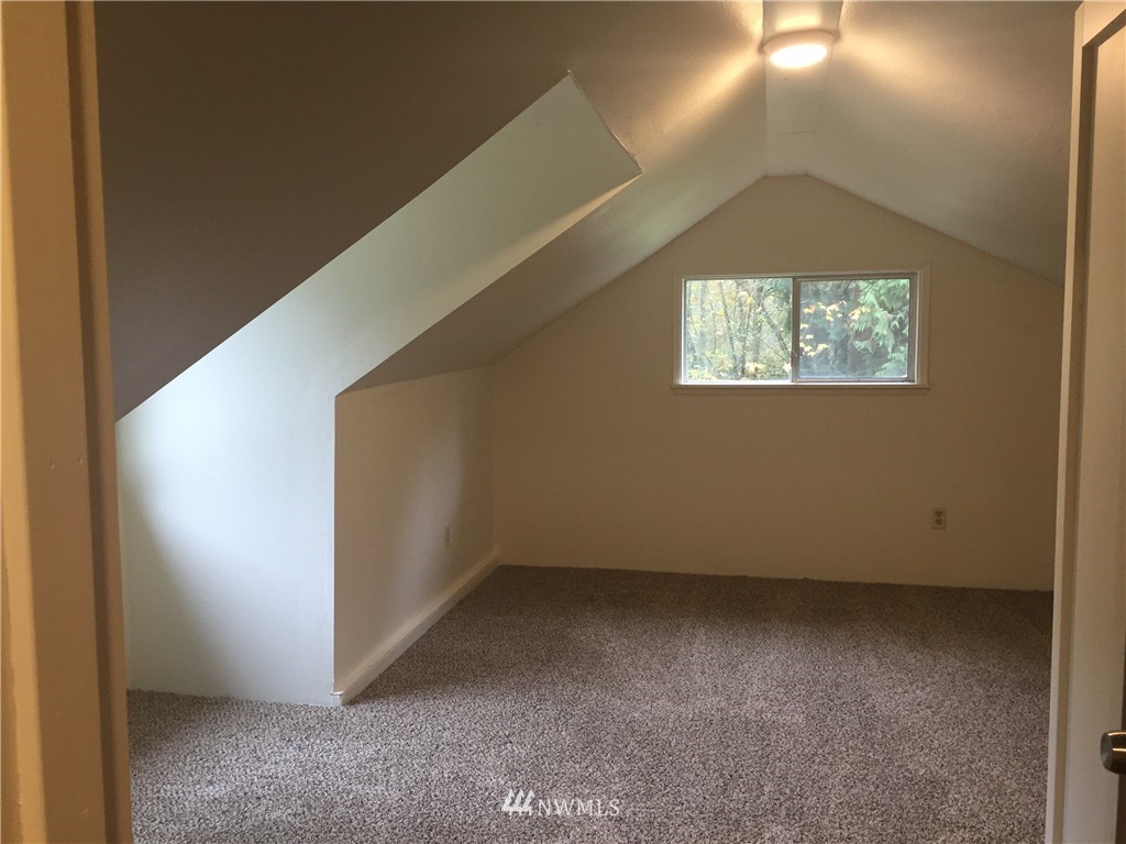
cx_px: 563
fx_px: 943
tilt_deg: -5.7
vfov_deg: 48.2
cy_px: 422
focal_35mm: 29
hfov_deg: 61.7
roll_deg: +0.8
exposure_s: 1/30
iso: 100
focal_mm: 4.15
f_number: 2.2
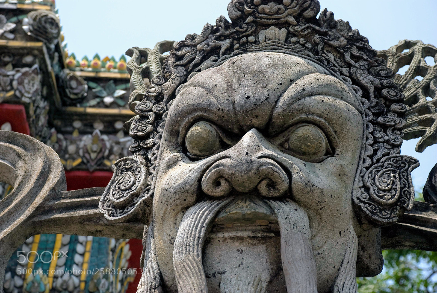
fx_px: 1367
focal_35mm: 112
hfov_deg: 18.2
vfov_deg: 12.2
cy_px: 146
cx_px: 218
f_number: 6.3
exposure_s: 1/640
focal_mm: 75
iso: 160
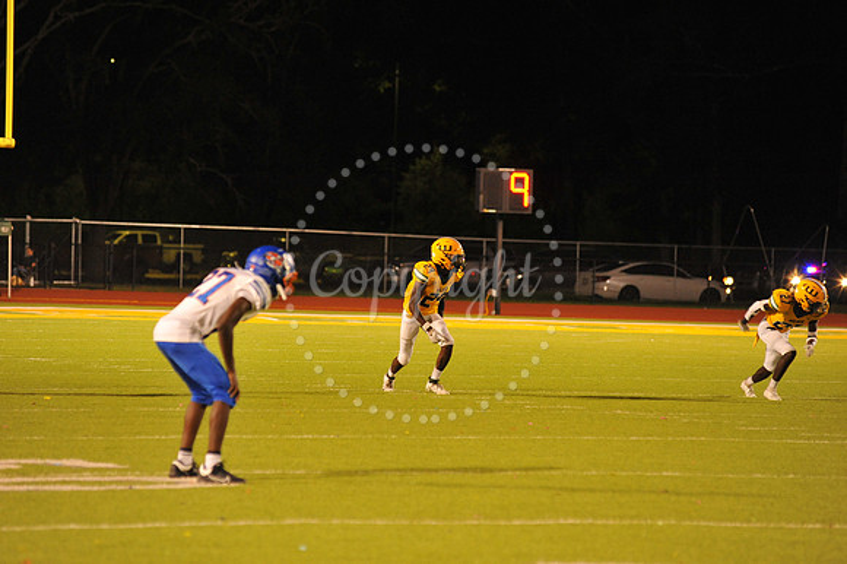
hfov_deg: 10.3
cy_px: 282
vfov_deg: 6.9
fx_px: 4703
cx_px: 424
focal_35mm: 200
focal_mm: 200
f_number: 4.5
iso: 3200
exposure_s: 1/160
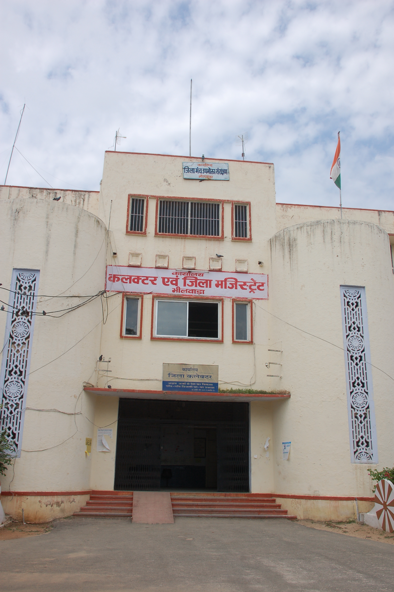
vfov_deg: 57.3
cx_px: 197
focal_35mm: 33
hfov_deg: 39.9
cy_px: 296
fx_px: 543
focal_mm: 22
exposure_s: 1/320
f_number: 9
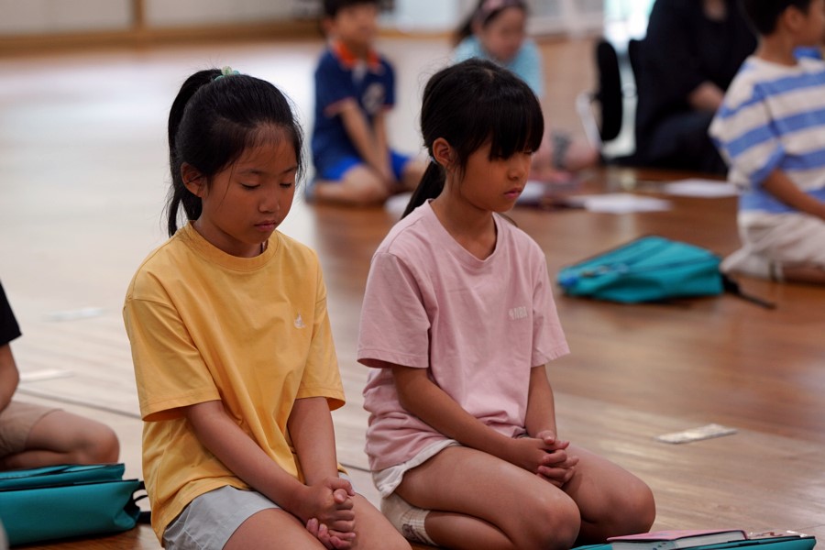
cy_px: 275
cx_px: 412
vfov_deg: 10.2
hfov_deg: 15.2
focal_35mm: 135
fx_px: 3094
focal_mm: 135
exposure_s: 1/160
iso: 1000
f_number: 4
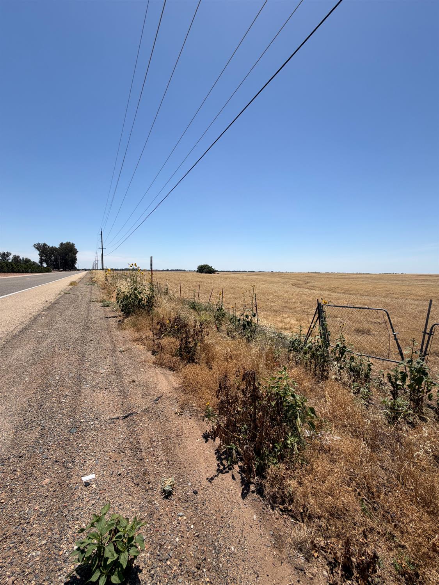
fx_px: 237
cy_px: 292
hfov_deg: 85.7
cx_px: 220
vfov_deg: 102.0
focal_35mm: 14
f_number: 2.2
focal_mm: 2.22
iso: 20
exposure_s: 1/1125
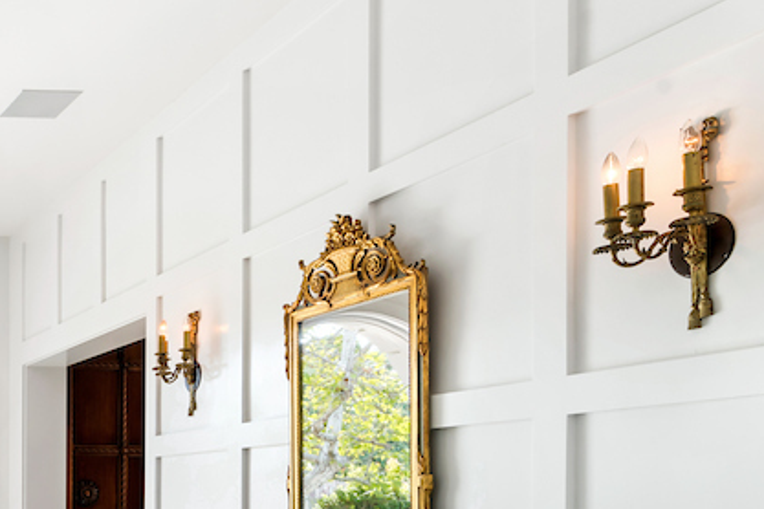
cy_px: 513
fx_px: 976
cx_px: -324
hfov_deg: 29.7
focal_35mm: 46
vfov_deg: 27.5
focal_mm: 16
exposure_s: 1/30
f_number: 10
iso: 64
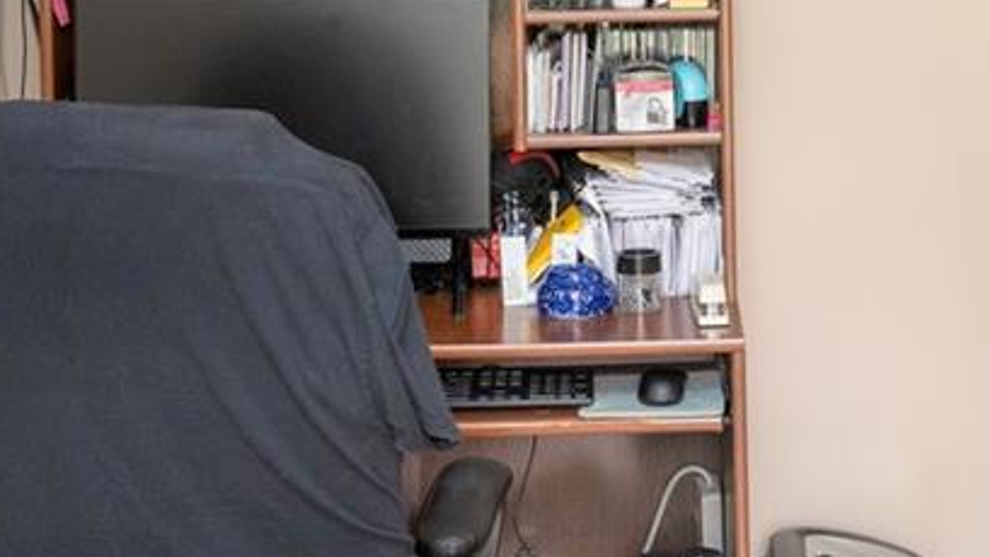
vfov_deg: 14.0
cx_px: 704
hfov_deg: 25.1
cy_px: -93
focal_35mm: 84
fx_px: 2205
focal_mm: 16
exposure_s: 1/100
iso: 320
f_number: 7.1
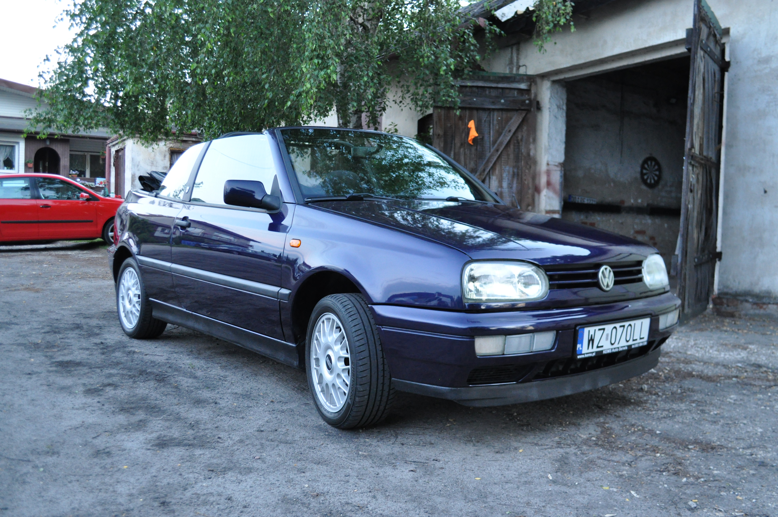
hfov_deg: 57.3
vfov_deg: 39.9
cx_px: 389
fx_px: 712
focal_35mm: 33
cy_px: 258
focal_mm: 22
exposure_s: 1/15
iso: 1600
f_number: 3.8
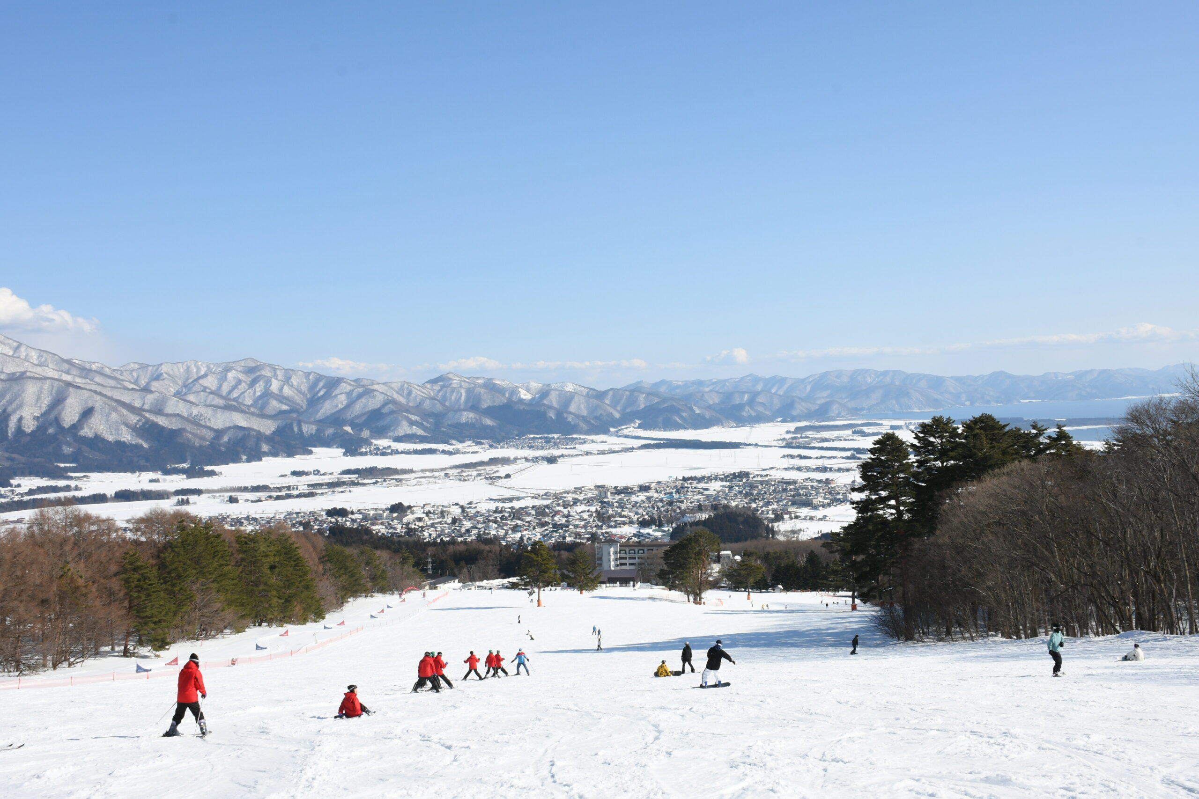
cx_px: 600
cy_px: 400
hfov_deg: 53.1
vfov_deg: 36.9
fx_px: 1199
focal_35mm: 36
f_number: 13
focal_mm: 24
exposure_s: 1/250
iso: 200
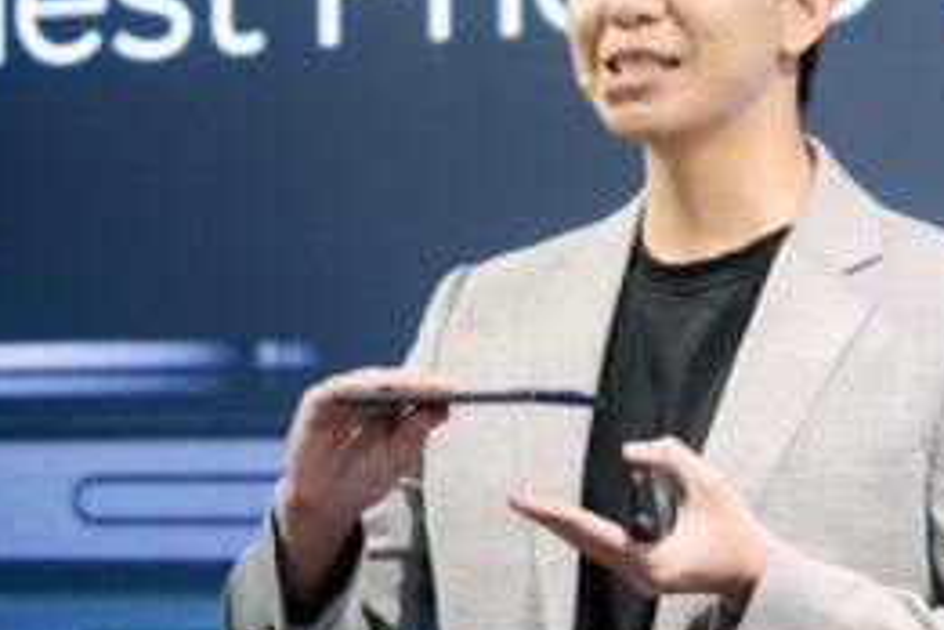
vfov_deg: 6.7
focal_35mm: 206
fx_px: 5401
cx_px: 998
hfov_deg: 9.9
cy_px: 333
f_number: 2.8
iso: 1000
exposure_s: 1/200
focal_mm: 70
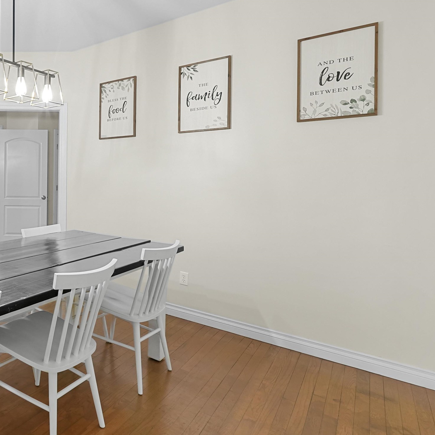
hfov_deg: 53.6
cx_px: 5
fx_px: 327
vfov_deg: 66.6
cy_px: 172
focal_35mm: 23
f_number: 10
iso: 2000
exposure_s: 1/1.6
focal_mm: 13
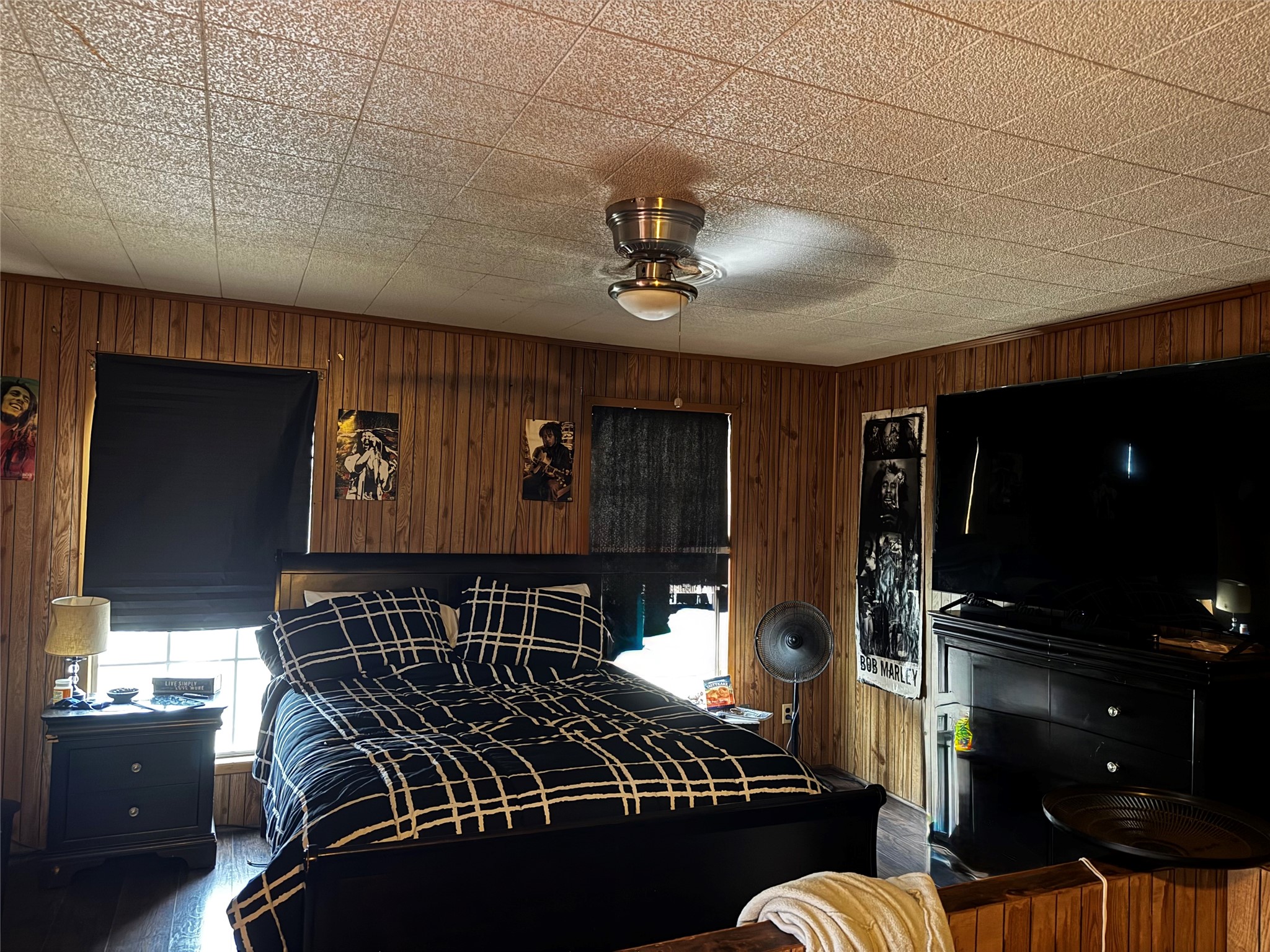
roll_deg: -1.7
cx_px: 635
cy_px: 476
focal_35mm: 24
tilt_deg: +0.7
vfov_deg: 56.8
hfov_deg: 71.6
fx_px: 881
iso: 1250
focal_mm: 6.76
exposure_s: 1/15
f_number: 1.78
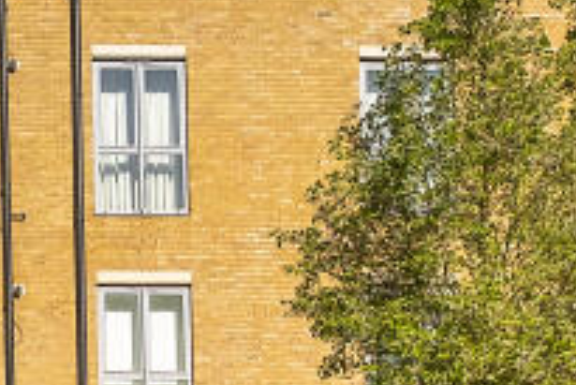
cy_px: 176
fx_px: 1201
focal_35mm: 75
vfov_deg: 18.2
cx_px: -22
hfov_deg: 25.4
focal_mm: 10
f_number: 5.6
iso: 400
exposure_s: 1/1000
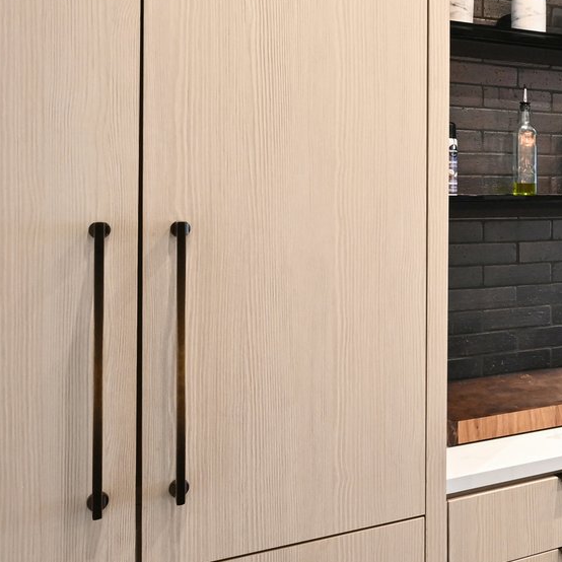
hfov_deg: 29.7
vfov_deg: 37.9
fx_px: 808
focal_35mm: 44
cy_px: 190
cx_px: 753
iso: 400
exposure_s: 1/15
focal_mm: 14
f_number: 8
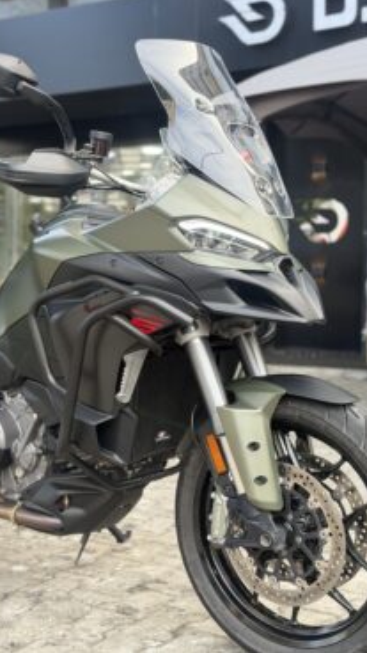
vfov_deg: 39.2
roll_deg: +0.2
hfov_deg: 22.6
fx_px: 917
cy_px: 324
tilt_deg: -2.5
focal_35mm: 53
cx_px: 204
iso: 64
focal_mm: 6.76
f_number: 1.78
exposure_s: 1/184
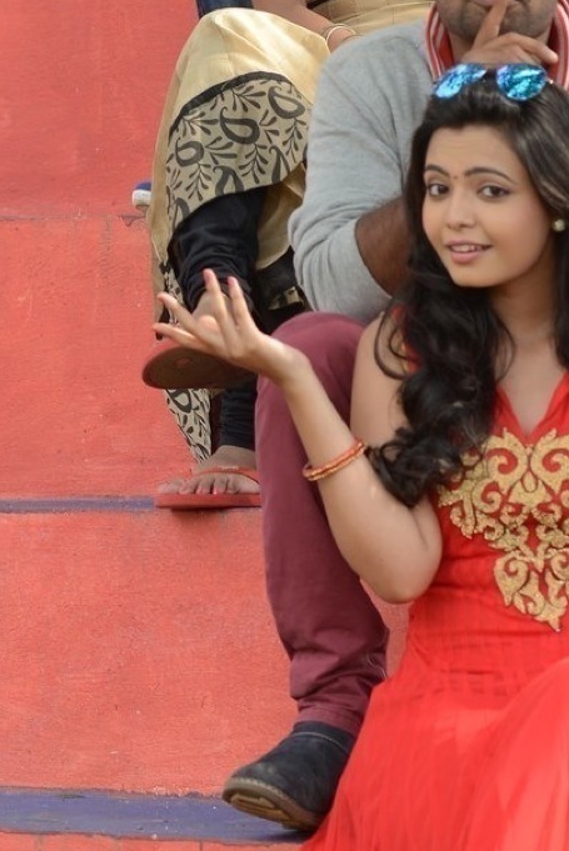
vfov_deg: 7.8
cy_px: 265
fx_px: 6249
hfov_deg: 5.2
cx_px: 485
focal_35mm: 264
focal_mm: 100
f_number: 4.5
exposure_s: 1/250
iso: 200
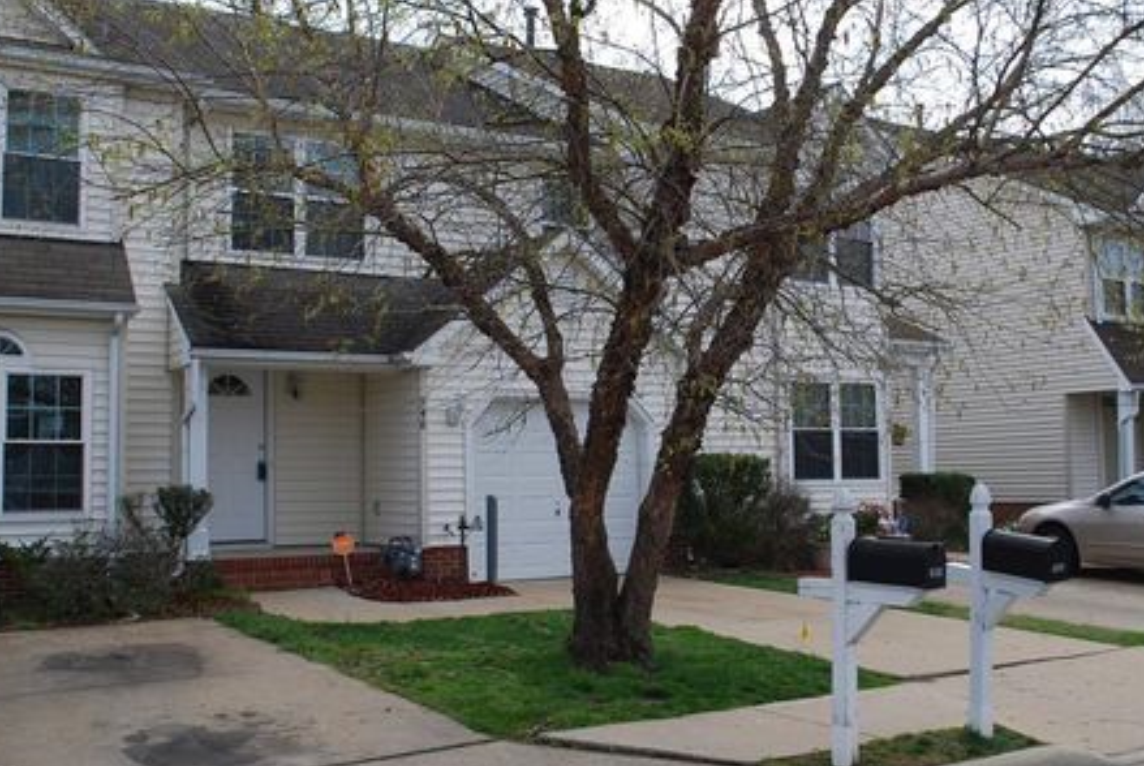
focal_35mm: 41
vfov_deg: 32.7
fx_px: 1305
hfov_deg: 47.3
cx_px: 615
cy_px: 348
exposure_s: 1/200
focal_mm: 24
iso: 100
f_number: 7.1
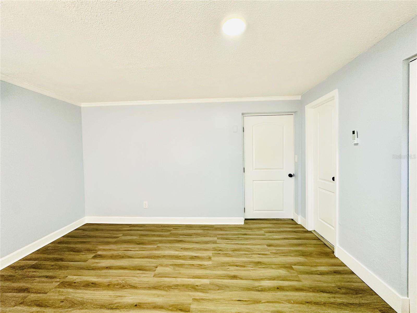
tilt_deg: -1.5
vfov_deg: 85.7
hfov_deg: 102.1
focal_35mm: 14
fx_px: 169
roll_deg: +0.7
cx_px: 208
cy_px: 156
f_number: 2.2
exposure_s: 1/99
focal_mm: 2.22
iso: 200
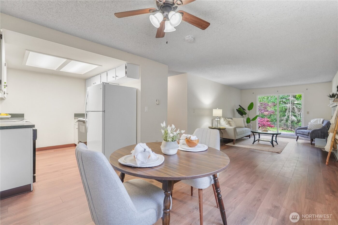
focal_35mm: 16
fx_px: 155
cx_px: 169
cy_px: 112
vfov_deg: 72.0
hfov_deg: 95.0
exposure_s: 1/2
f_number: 5.6
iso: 400
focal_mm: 16.5
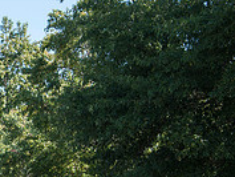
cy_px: 222
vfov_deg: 11.5
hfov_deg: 14.7
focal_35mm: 126
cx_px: -104
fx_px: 856
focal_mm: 40
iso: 200
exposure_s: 1/500
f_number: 5.6
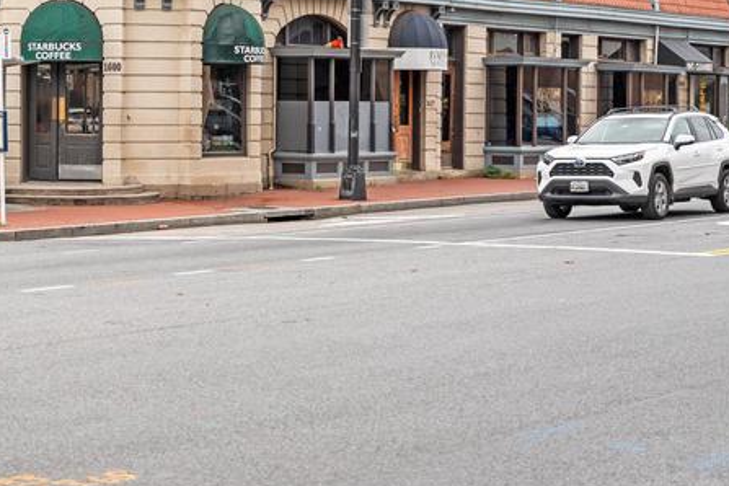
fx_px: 1922
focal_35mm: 95
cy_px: 71
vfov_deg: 14.3
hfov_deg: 21.3
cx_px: 191
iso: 100
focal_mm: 41.4
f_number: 2.8
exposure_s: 1/1000
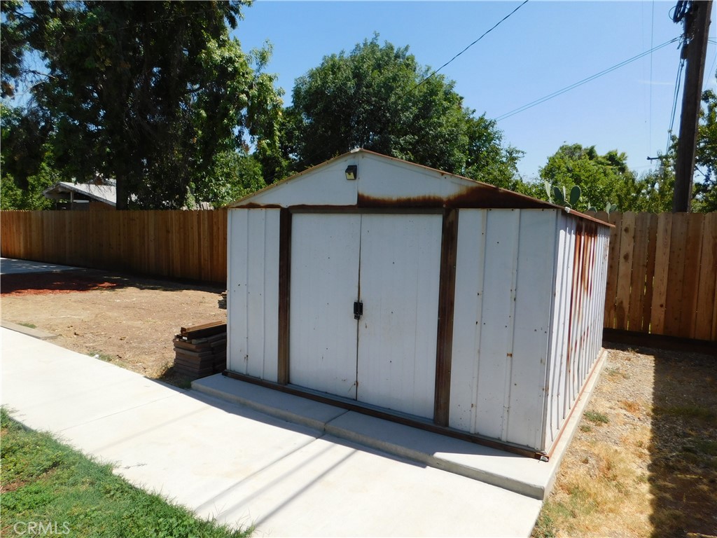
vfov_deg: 58.9
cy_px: 269
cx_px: 358
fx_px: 476
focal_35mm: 23
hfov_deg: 73.9
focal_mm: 4
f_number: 3
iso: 125
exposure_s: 1/1500
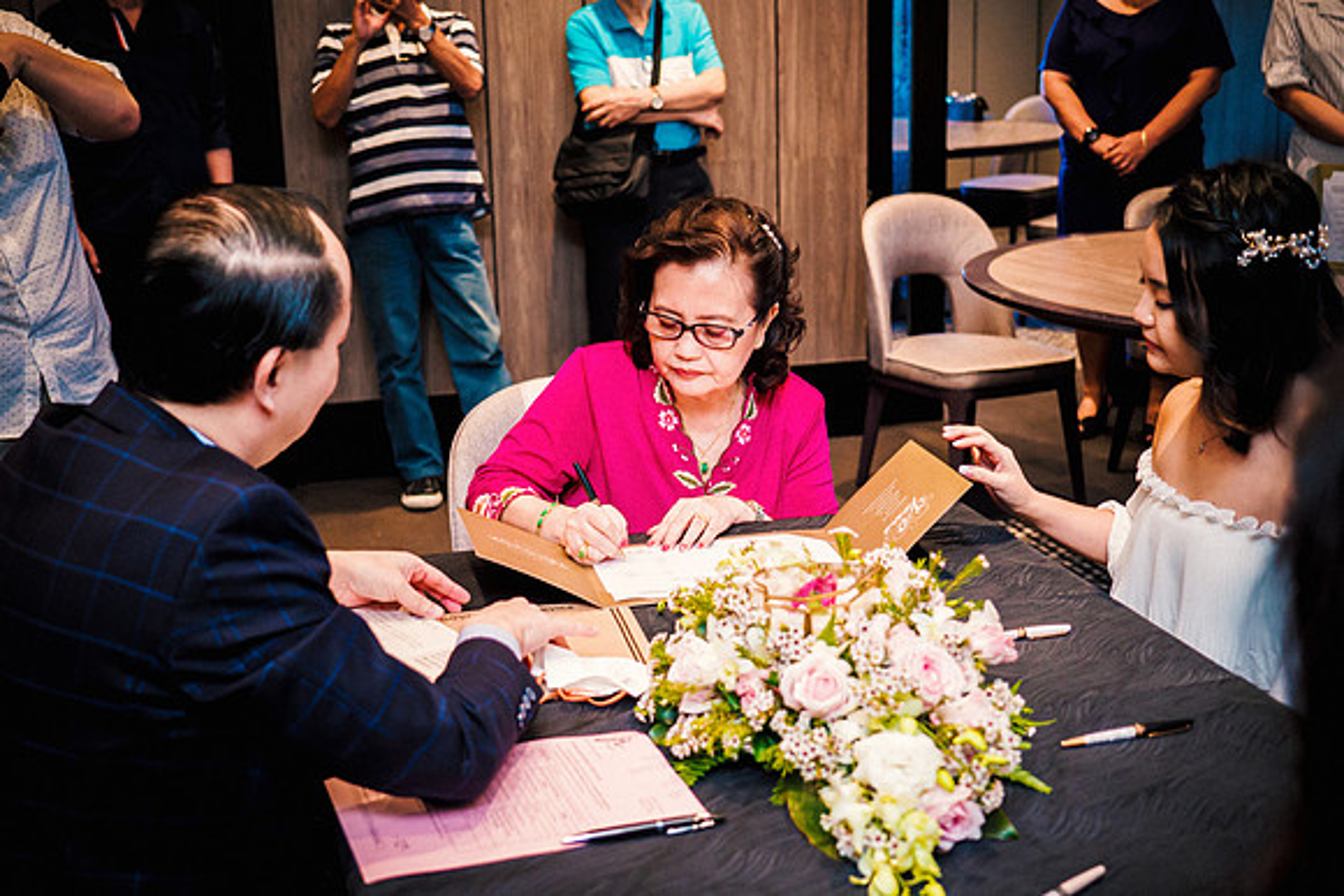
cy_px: 448
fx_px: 1825
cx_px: 672
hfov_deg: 40.4
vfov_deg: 27.6
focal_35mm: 49
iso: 640
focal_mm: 23
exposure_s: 1/125
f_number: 2
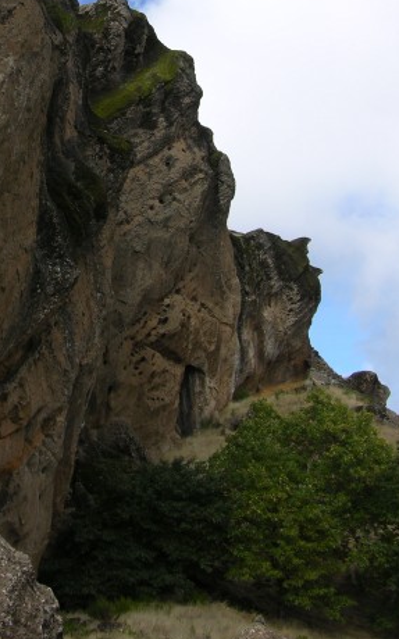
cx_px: 81
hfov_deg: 20.7
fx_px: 1080
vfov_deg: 32.2
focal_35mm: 62
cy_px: 135
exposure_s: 1/180
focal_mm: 8.9
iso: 50
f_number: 6.3
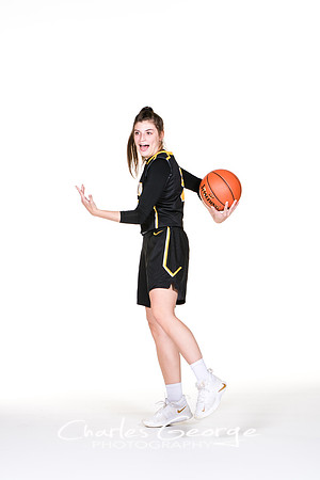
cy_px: 240
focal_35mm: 123
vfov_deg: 16.7
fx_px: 1640
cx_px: 160
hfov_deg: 11.1
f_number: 6.3
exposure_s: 1/160
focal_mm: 82
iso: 200
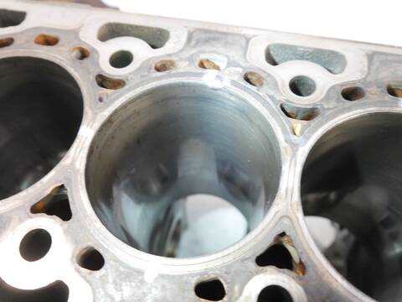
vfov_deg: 46.8
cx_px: 201
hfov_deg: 60.0
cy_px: 151
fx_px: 348
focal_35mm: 30
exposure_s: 1/60
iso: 3200
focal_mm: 15
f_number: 3.5
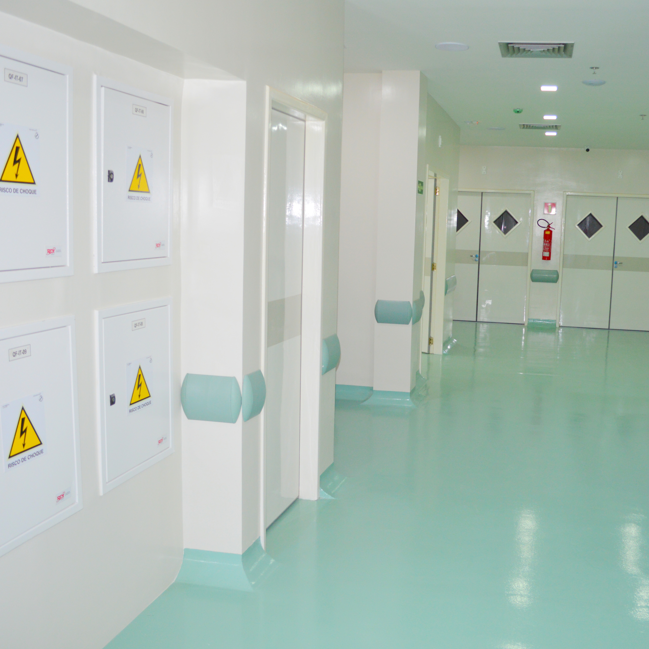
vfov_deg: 47.2
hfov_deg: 46.8
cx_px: 404
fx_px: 742
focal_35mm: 35
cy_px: 327
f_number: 3.5
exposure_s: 1/100
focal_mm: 18
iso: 400
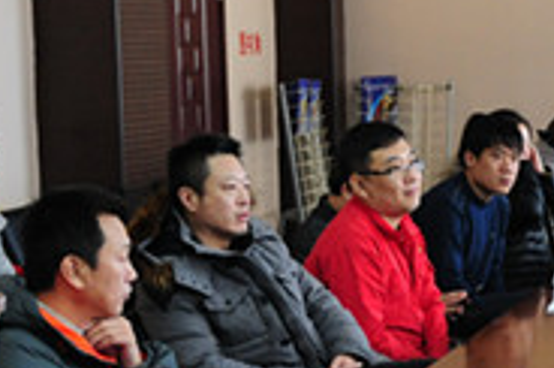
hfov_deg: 14.6
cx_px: 641
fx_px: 2105
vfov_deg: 9.9
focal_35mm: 137
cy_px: 314
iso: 800
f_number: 2.8
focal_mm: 28
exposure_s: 1/125
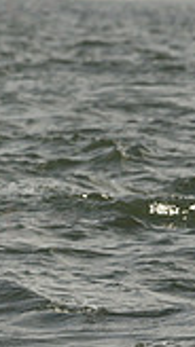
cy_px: 164
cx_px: -329
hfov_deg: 1.2
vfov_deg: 2.2
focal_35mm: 1001
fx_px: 9220
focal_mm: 270
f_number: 8
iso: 320
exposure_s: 1/1250
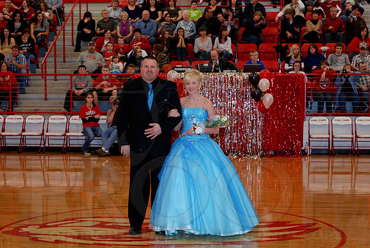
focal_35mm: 75
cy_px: 124
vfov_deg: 18.2
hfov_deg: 27.0
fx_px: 772
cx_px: 185
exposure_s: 1/50
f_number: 4
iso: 500
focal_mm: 50
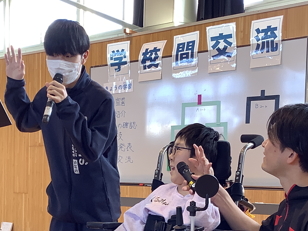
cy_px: 195
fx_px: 605
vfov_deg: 21.3
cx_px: 143
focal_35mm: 68
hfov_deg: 28.6
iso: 50
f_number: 2.4
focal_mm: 3.3
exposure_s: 1/50
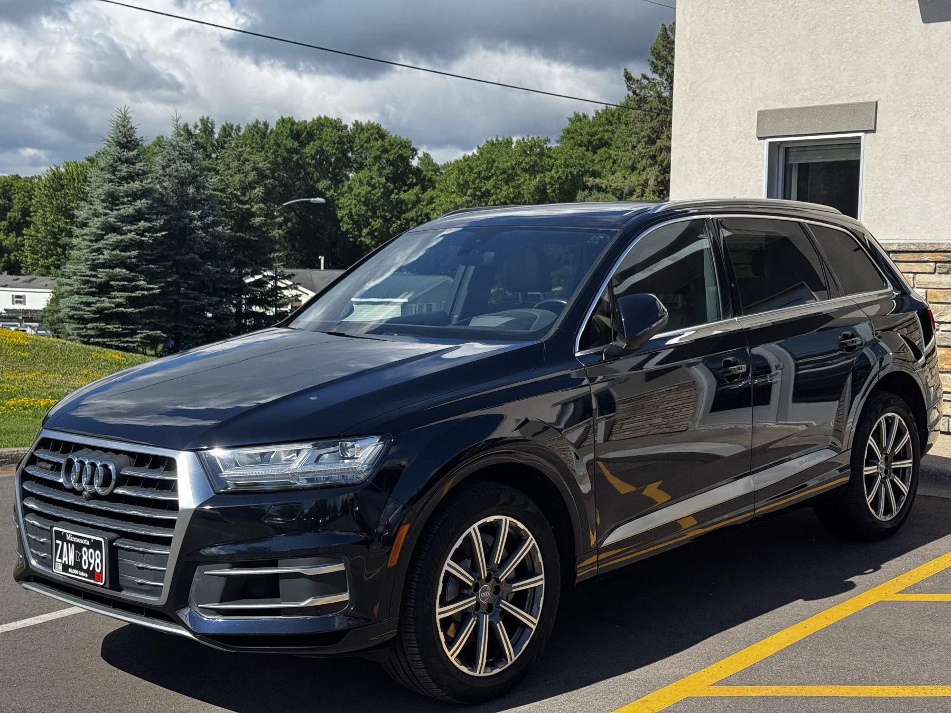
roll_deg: +0.0
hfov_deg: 39.7
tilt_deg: -4.9
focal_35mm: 48
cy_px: 356
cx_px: 476
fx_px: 1319
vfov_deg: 30.3
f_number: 1.78
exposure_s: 1/2611
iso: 64
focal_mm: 6.76
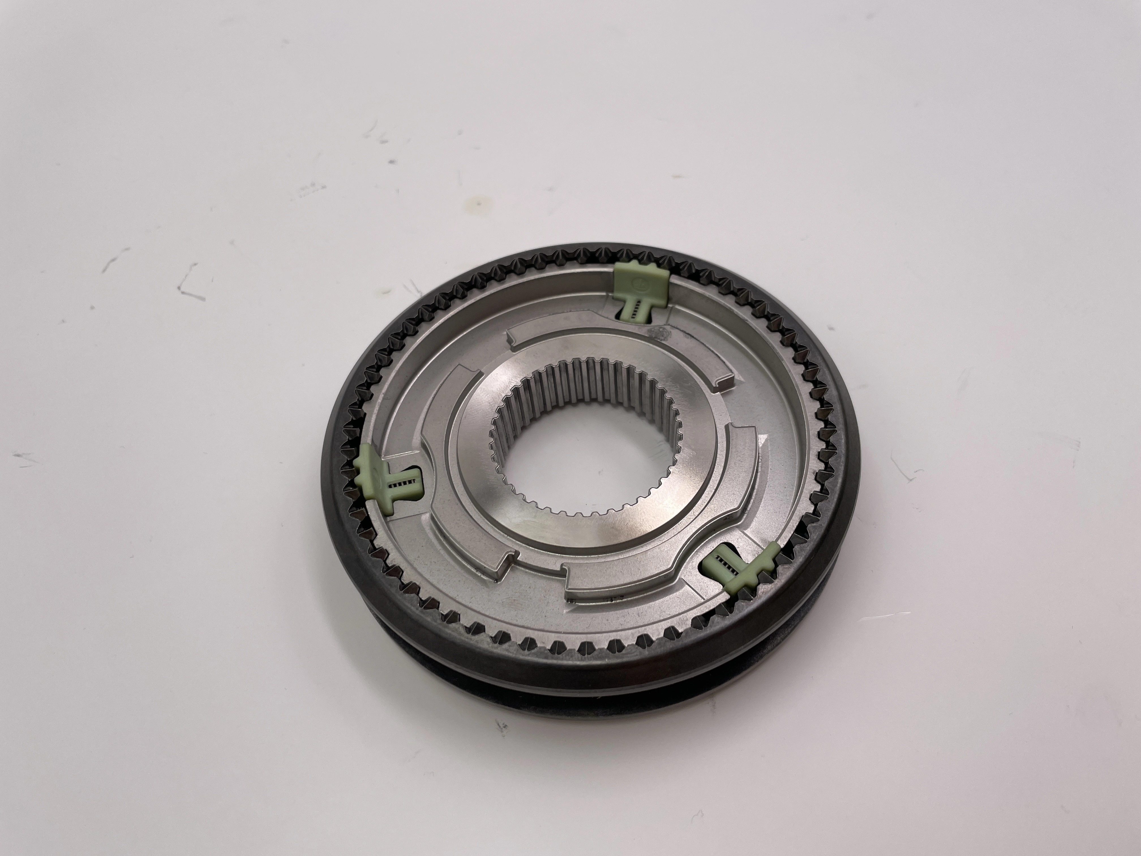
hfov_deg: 67.3
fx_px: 857
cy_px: 428
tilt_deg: -53.9
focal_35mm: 26
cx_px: 570
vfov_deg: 53.1
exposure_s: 1/412
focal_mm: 4.2
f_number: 1.6
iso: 32
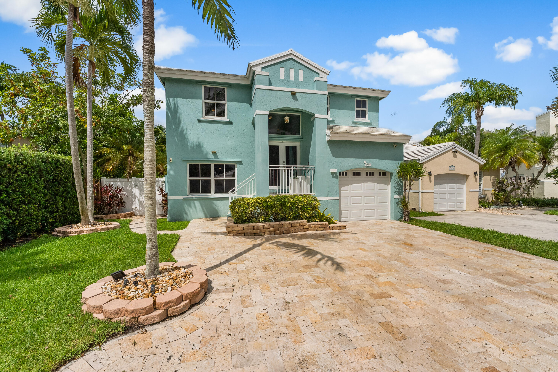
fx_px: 217
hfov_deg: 104.2
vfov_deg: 81.3
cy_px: 186
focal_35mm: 14
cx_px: 279
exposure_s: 1/8000
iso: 640
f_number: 6.3
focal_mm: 14
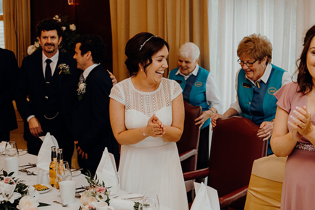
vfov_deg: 22.3
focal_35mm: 61
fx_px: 534
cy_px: 105
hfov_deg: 32.9
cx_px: 158
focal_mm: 41
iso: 1250
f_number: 2.8
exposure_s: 1/200
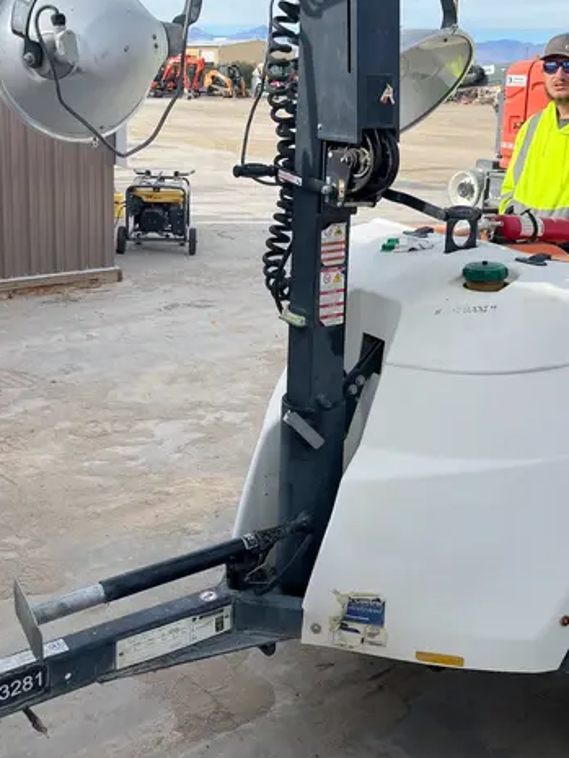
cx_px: 300
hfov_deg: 35.1
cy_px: 247
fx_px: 898
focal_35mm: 41
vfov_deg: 45.0
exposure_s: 1/3049
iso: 50
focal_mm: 5.1
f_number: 1.6
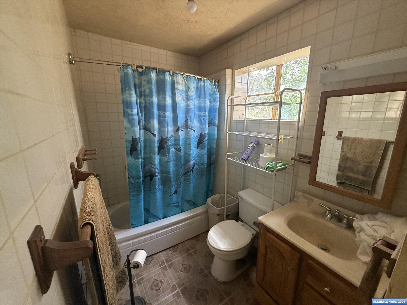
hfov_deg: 102.1
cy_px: 152
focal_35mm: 14
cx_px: 204
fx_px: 165
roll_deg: -0.4
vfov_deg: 85.7
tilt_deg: -12.0
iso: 320
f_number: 2.2
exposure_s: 1/87
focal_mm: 2.22
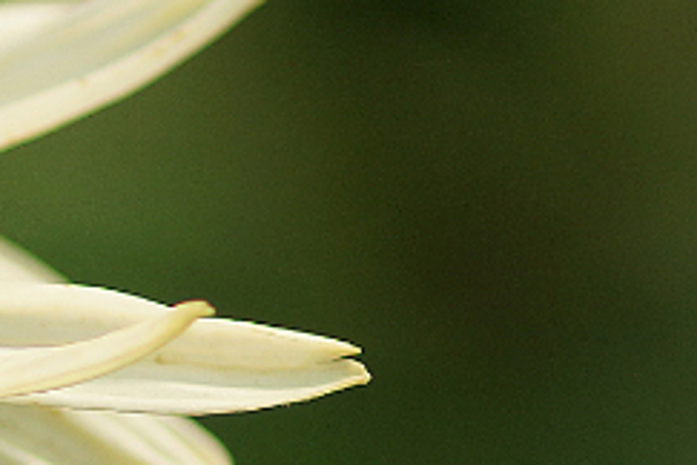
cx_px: -496
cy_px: 583
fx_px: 14365
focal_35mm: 742
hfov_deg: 2.8
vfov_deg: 1.9
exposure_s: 1/400
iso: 100
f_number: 2.8
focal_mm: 100
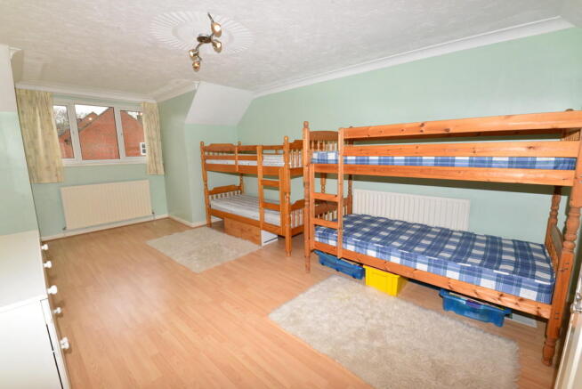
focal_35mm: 15
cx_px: 291
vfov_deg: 77.4
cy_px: 194
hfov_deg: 100.4
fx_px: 243
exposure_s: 1/200
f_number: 11
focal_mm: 15
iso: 1600
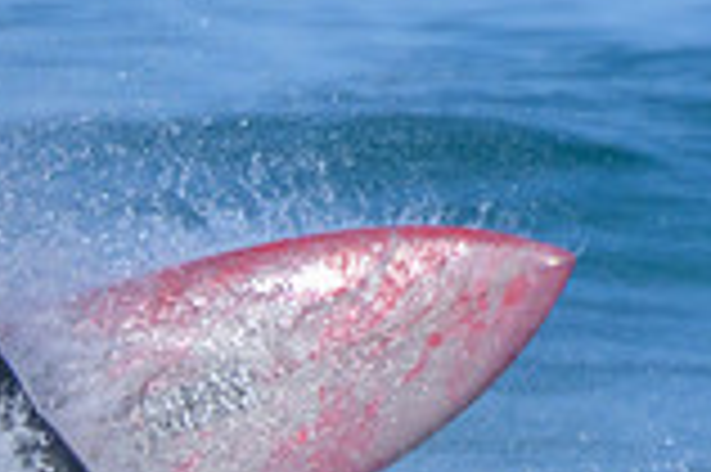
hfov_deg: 0.5
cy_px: 684
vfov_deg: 0.3
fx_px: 80002
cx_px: 131
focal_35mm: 4055
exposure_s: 1/2500
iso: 1100
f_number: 11
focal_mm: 900
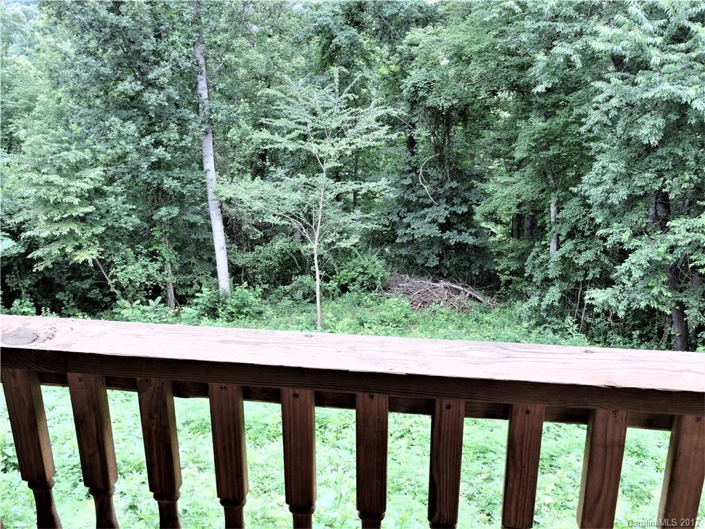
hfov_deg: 55.4
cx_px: 352
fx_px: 672
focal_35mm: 33
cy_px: 264
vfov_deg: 42.9
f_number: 3.6
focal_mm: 5.9
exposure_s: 1/40
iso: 100
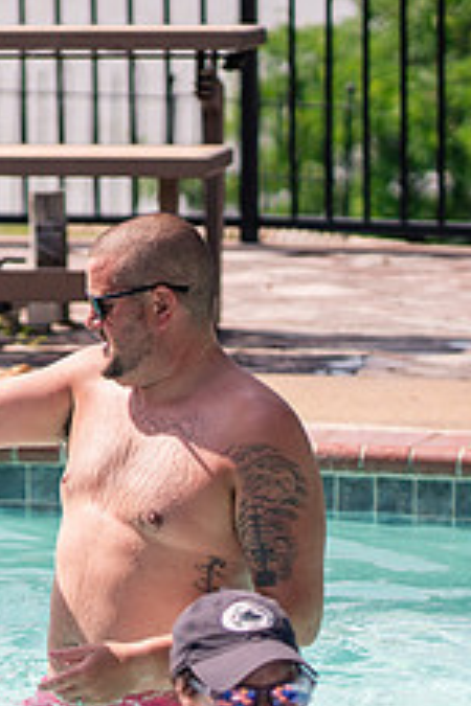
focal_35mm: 219
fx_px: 4298
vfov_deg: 9.4
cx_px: -248
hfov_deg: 6.2
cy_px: 548
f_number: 2.2
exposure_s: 1/6400
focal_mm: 85
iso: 200
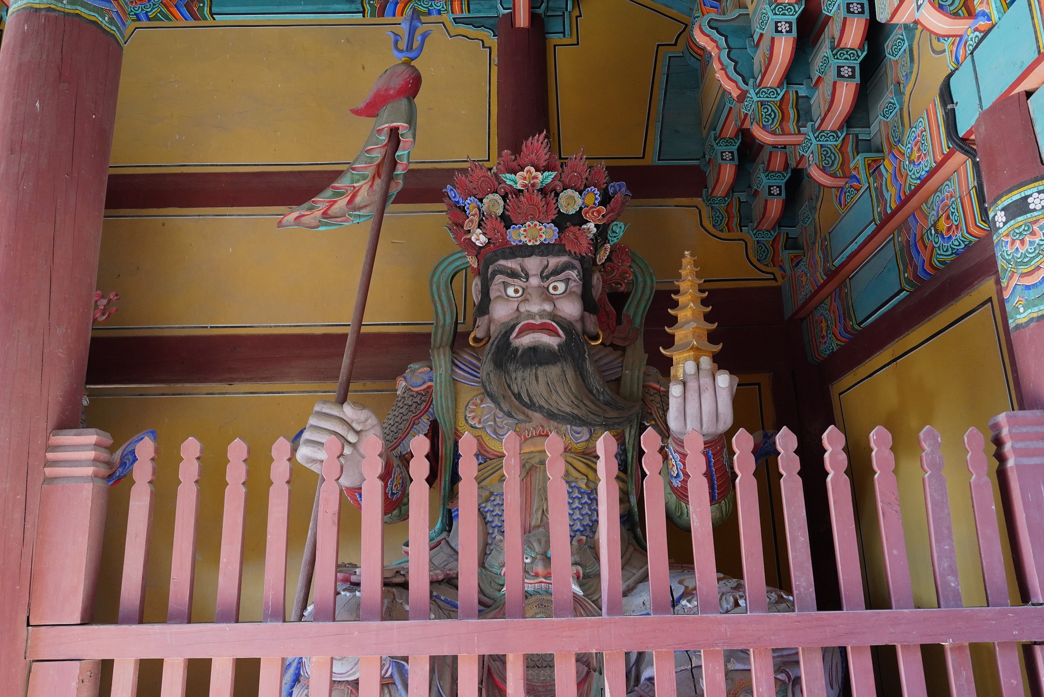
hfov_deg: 61.9
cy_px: 348
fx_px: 870
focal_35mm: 30
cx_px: 522
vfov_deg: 43.6
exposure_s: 1/100
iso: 3200
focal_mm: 30
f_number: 6.3
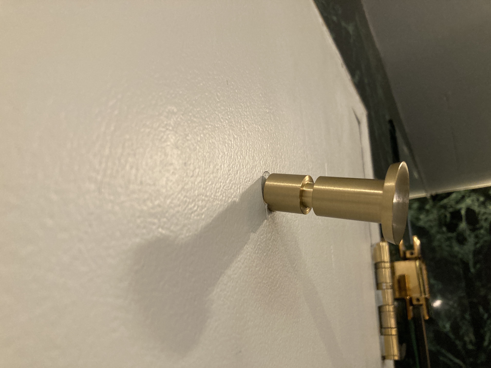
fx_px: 397
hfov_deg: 63.4
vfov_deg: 49.7
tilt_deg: +25.3
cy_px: 184
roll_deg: -3.6
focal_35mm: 28
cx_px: 246
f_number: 1.8
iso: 250
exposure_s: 1/33
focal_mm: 3.99
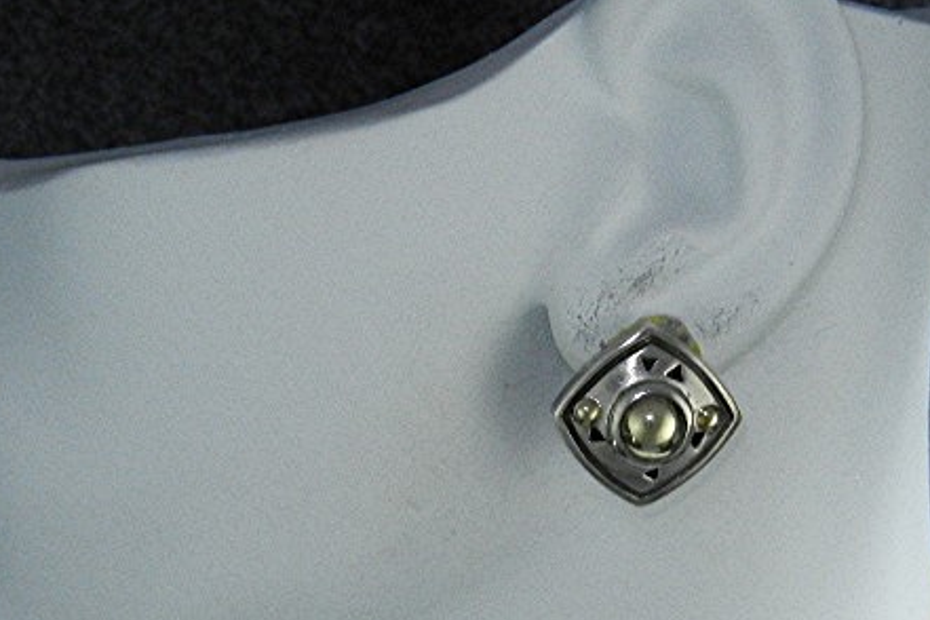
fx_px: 2299
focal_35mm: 89
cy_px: 350
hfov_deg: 22.9
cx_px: 415
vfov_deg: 15.4
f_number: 8
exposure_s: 1/30
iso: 731
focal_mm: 10.6
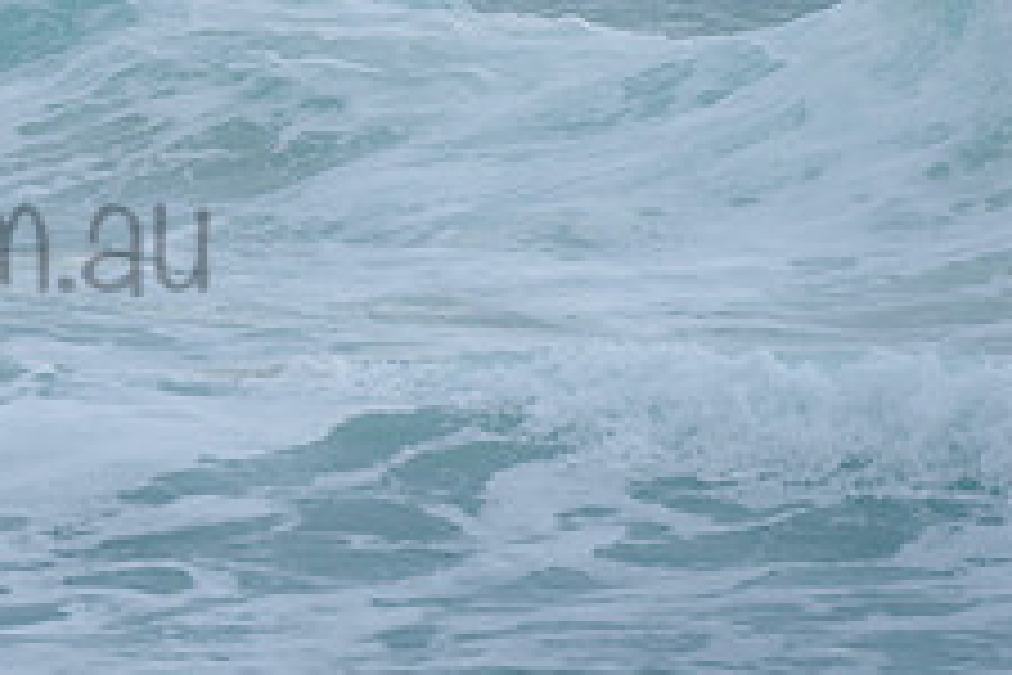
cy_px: -7
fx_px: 44468
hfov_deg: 1.3
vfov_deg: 0.9
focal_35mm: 1582
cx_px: -262
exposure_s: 1/1250
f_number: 5.6
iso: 560
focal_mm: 500
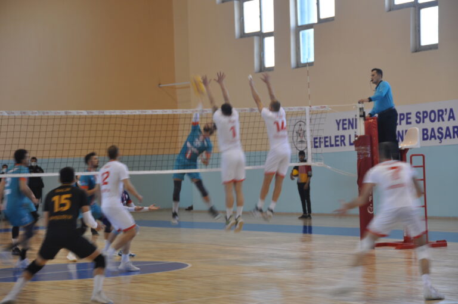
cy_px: 152
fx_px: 1525
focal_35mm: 120
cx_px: 229
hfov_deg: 17.1
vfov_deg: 11.4
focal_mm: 80
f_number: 5
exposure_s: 1/25
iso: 200
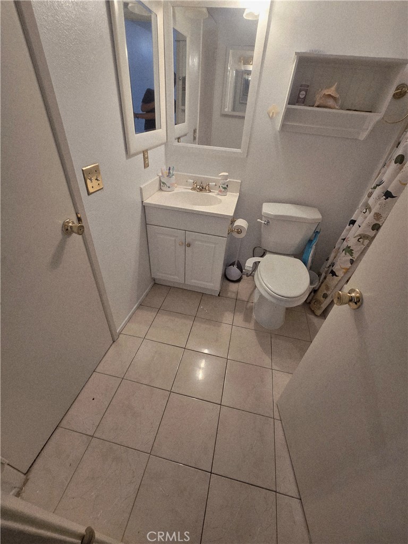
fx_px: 204
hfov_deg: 89.9
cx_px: 204
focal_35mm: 13
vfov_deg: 106.2
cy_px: 272
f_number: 2.2
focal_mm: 2.2
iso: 250
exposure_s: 1/60.2
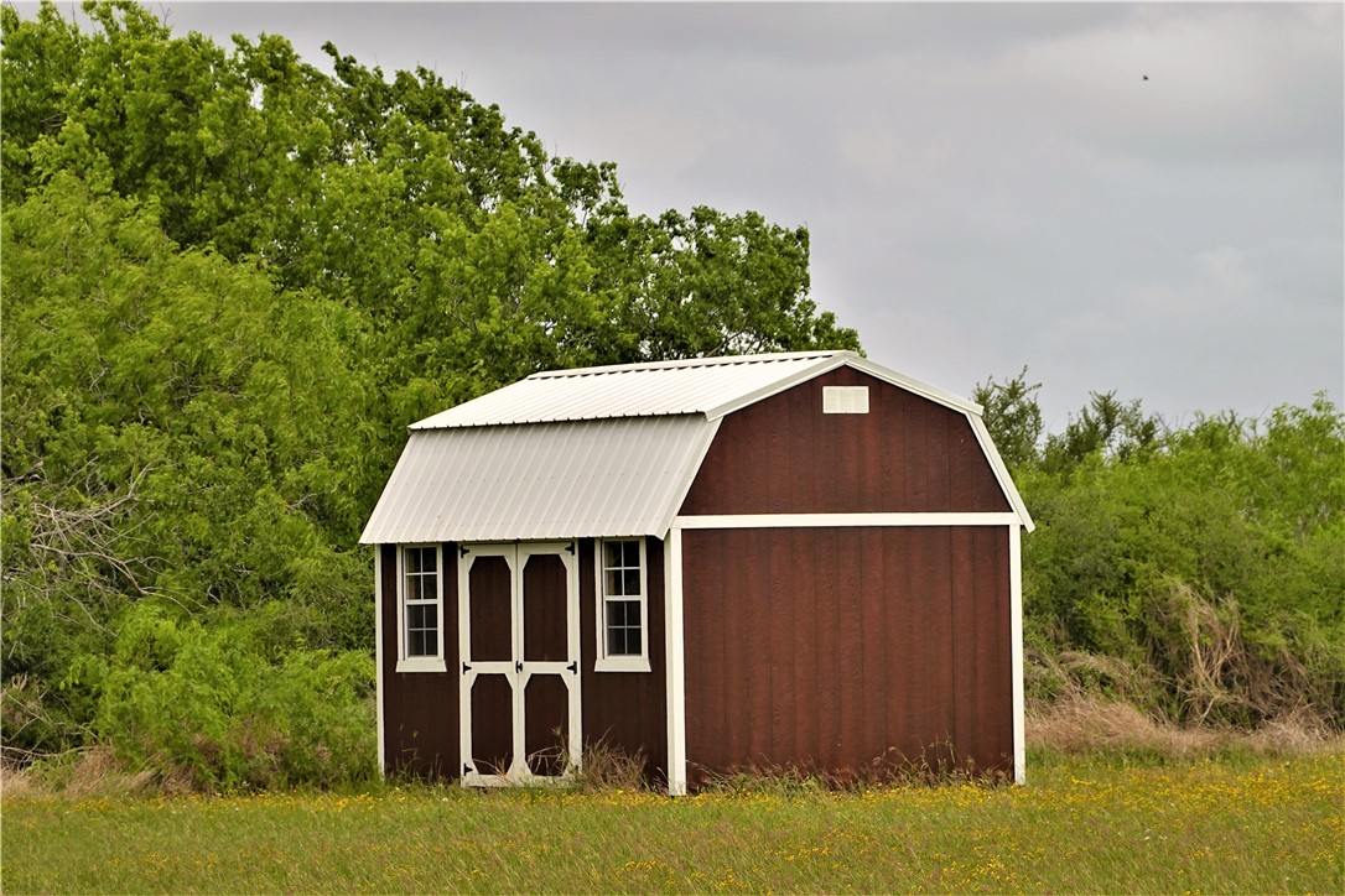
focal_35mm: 200
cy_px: 448
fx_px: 7472
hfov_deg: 10.3
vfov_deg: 6.9
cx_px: 672
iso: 100
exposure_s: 1/1000
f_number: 4.5
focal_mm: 72
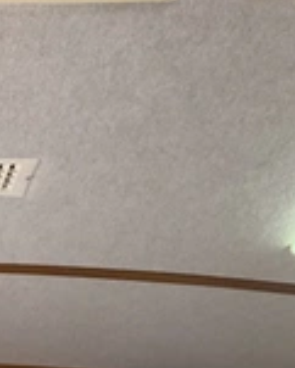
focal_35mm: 75
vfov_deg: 25.4
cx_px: -146
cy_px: 207
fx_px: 818
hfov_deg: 18.2
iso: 200
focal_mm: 3
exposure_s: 1/60
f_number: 1.8
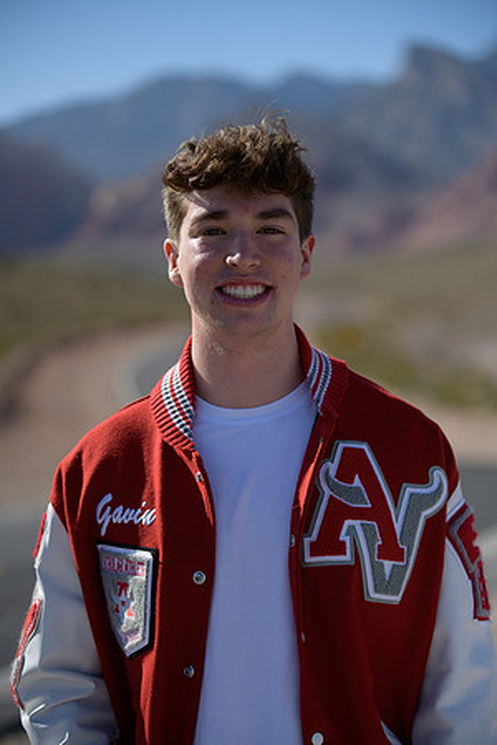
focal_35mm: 85
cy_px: 372
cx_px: 248
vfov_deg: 23.9
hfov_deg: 16.1
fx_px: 1760
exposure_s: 1/5000
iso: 200
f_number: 2.8
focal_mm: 85
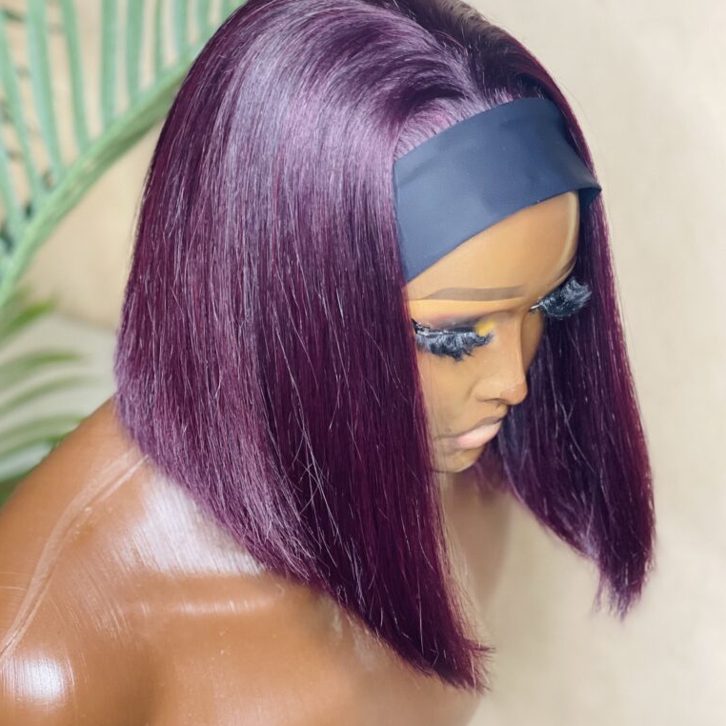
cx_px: 362
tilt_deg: -14.2
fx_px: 1803
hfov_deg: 22.8
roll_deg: +9.7
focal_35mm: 76
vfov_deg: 22.7
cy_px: 275
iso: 400
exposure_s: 1/32
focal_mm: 7.5
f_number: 2.2
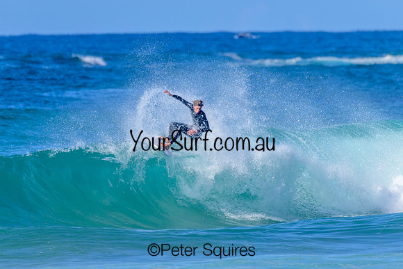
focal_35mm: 1000
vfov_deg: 1.4
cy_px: 134
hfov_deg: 2.1
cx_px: 202
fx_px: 11197
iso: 1000
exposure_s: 1/2000
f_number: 11
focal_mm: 1000
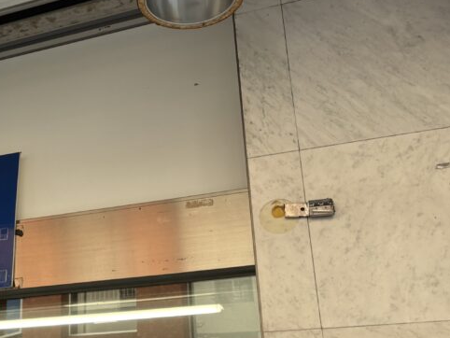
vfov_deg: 21.3
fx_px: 897
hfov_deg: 25.4
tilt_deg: +31.4
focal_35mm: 69
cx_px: -82
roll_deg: -6.5
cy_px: 138
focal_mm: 5.96
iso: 32
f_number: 1.6
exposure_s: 1/132
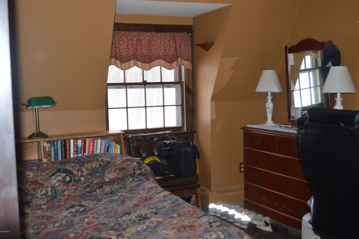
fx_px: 433
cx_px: 180
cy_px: 120
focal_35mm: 44
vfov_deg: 30.8
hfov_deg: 45.0
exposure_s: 1/60
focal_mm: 29
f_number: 4.5
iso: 1000
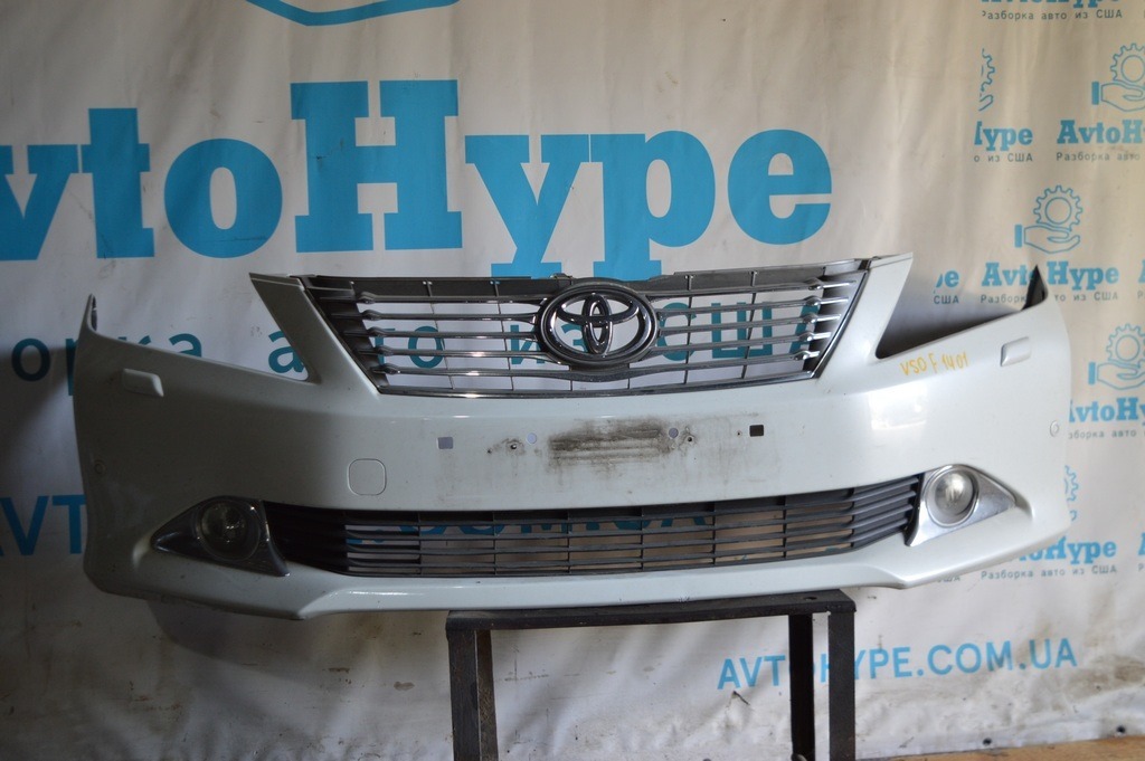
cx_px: 572
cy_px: 380
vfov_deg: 36.8
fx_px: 1144
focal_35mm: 36
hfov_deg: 53.2
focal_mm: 24
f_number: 4
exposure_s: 1/50
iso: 400
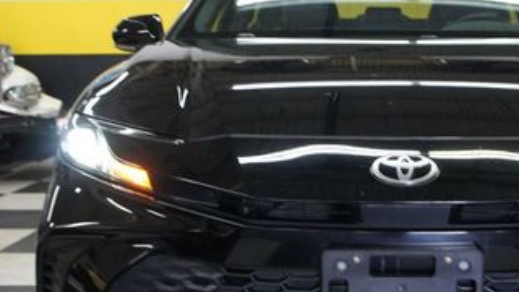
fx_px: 909
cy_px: 177
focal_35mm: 66
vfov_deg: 18.2
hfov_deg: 31.6
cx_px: 354
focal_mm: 21
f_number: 4
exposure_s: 1/40
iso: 250
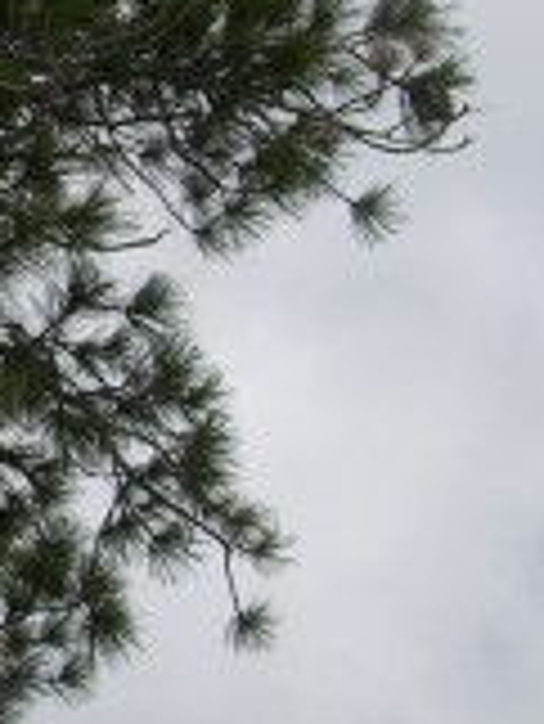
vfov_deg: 11.8
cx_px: -450
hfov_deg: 8.5
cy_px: 279
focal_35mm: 167
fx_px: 3495
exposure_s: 1/307
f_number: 6.3
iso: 50
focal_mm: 8.9
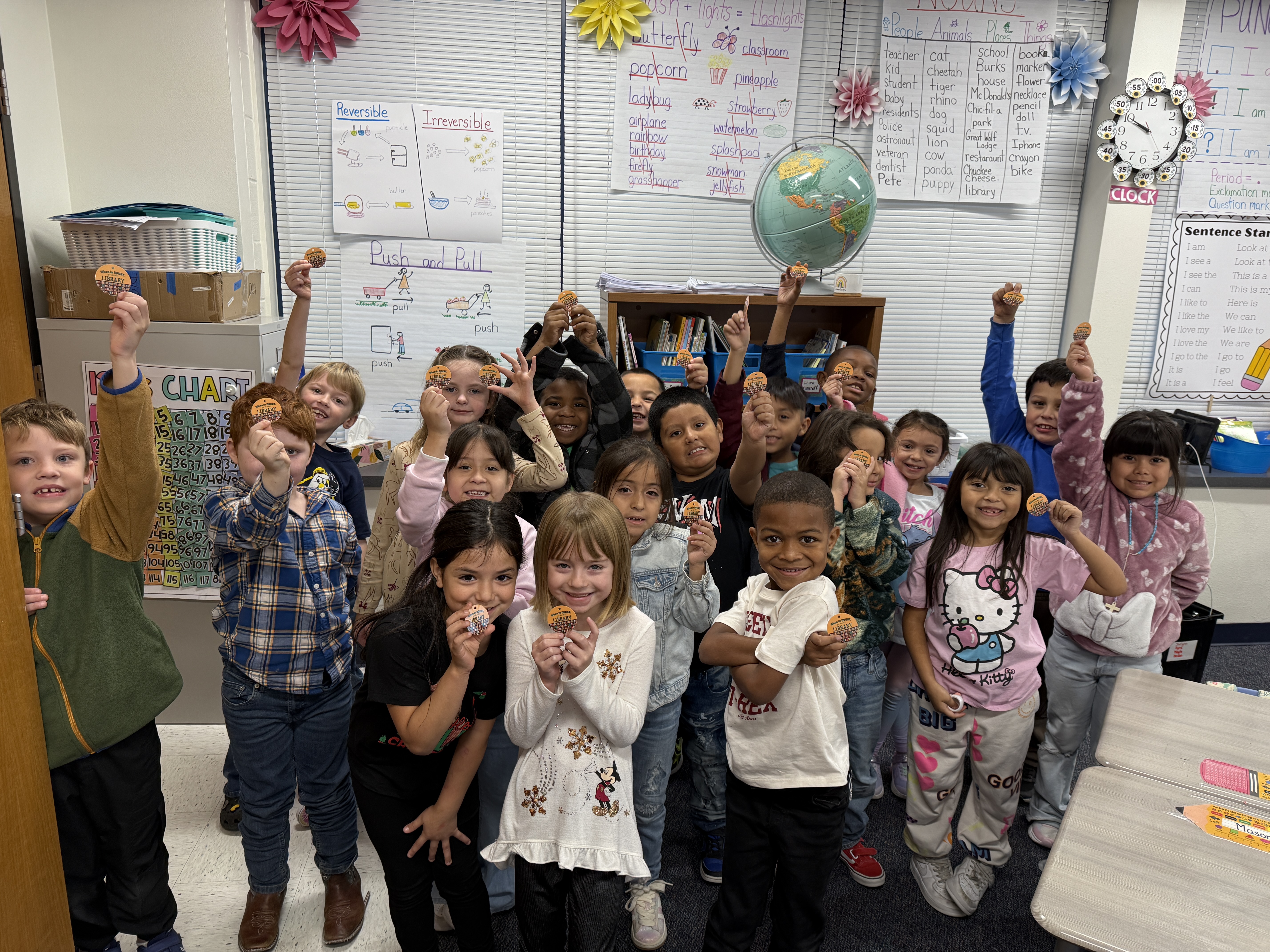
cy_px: 476
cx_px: 635
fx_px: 881
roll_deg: -1.7
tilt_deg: -14.4
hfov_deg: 71.6
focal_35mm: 24
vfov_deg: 56.8
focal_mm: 6.76
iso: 160
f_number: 1.78
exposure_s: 1/120
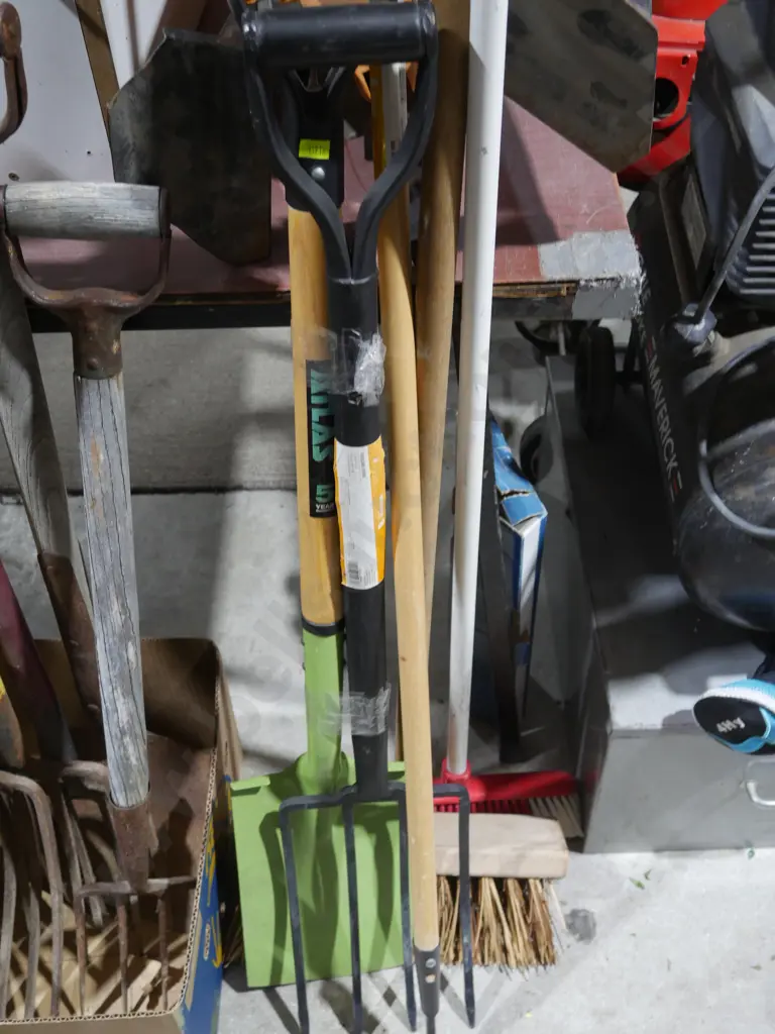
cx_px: 388
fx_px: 1194
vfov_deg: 46.8
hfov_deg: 36.0
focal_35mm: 40
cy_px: 517
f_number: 4.4
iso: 1000
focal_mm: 20
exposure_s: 1/60
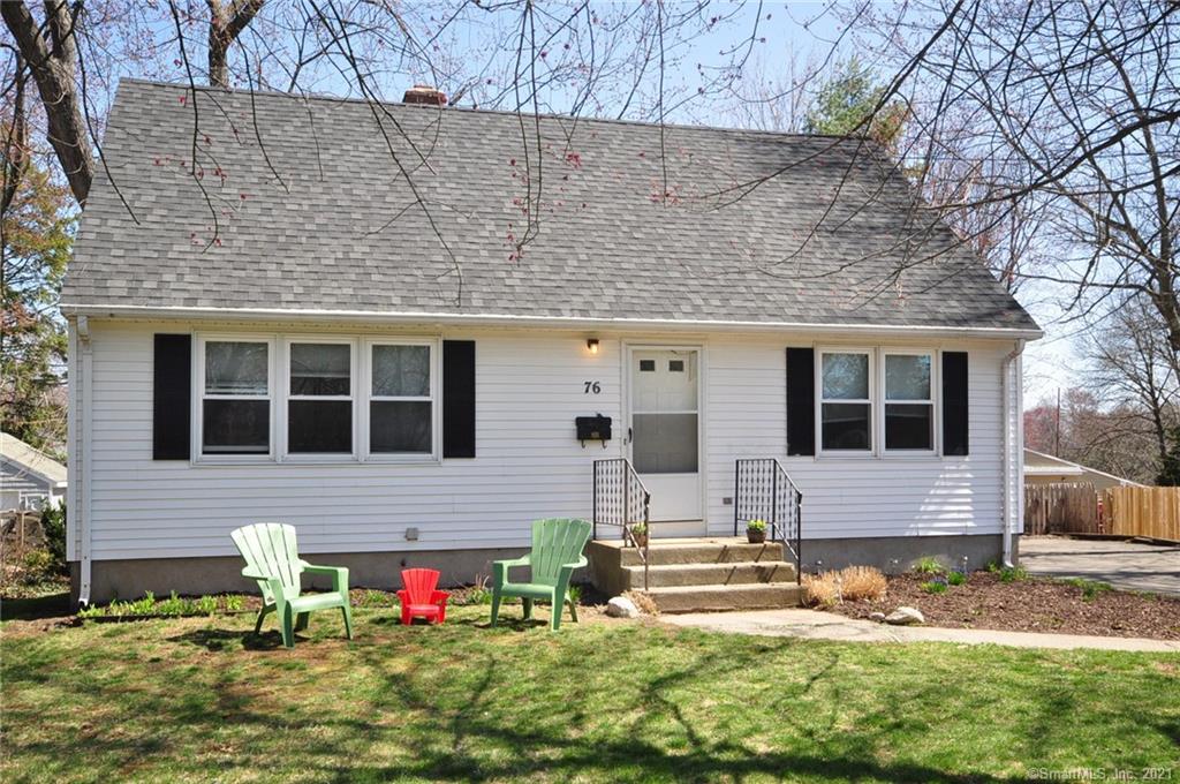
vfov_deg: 43.5
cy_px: 392
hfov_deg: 62.0
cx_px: 590
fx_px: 982
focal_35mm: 30
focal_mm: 20
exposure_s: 1/400
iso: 500
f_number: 8
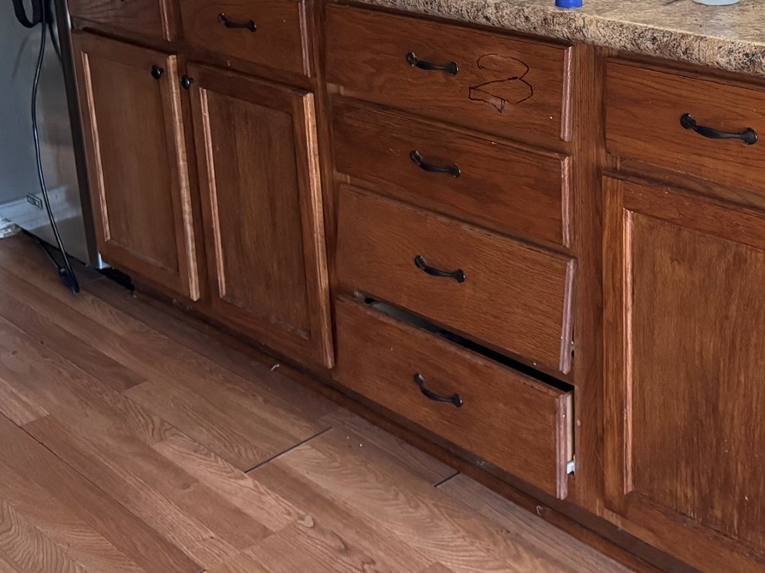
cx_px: 543
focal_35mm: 55
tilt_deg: -17.3
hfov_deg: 34.4
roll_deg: +0.5
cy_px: 96
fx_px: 1215
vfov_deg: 26.0
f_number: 1.78
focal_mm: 6.76
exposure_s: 1/45
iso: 800
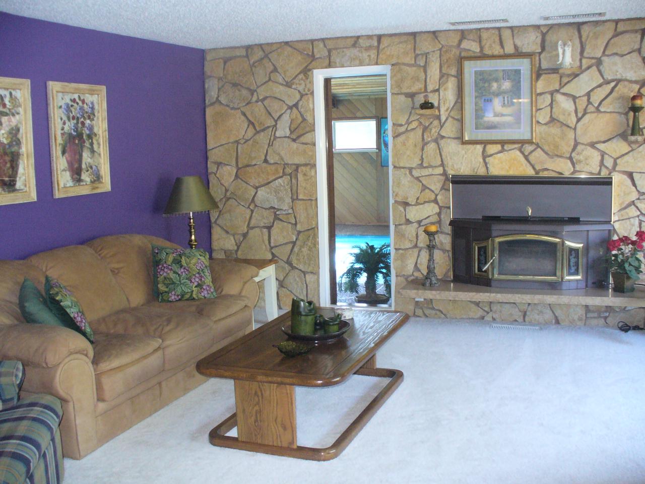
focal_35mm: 37
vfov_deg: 38.7
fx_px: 689
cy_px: 242
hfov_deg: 50.1
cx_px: 322
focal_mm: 6.1
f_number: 2.8
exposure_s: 1/30
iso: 320
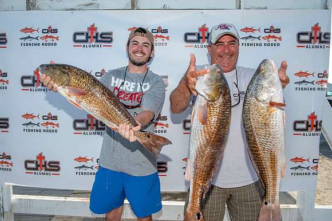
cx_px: 166
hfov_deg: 65.5
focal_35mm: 28
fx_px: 258
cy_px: 110
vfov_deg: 46.4
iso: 50
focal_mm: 28
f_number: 6.3
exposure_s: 1/125
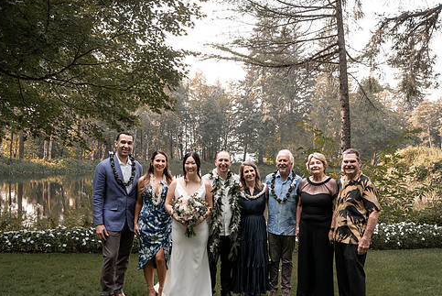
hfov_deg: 61.7
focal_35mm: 30
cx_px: 250
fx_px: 369
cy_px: 160
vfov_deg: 43.7
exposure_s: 1/320
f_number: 3.5
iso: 200
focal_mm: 24
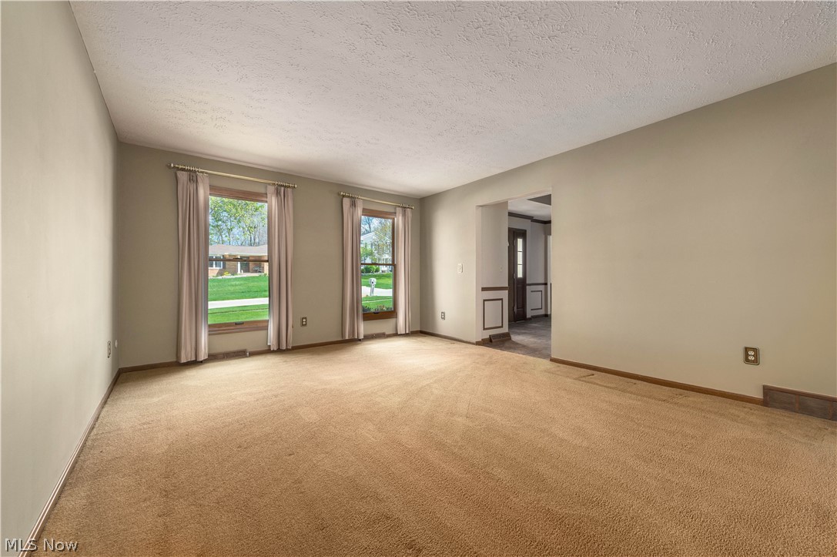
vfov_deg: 81.1
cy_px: 278
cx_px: 418
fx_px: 325
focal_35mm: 14
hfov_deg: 104.3
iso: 125
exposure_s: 1/60
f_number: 9
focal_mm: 14
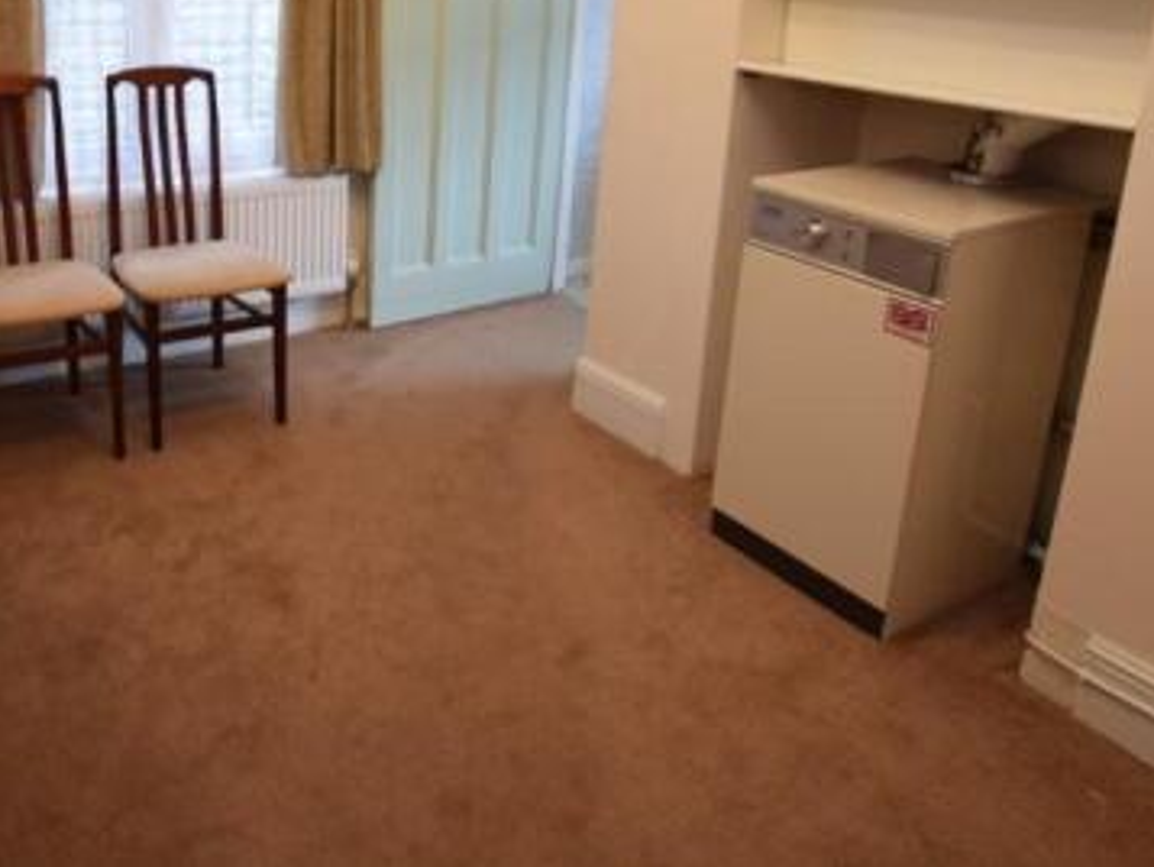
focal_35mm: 30
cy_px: 167
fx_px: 1015
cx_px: 328
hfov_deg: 57.0
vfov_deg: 43.9
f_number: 3.5
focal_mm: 11.5
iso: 100
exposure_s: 1/6
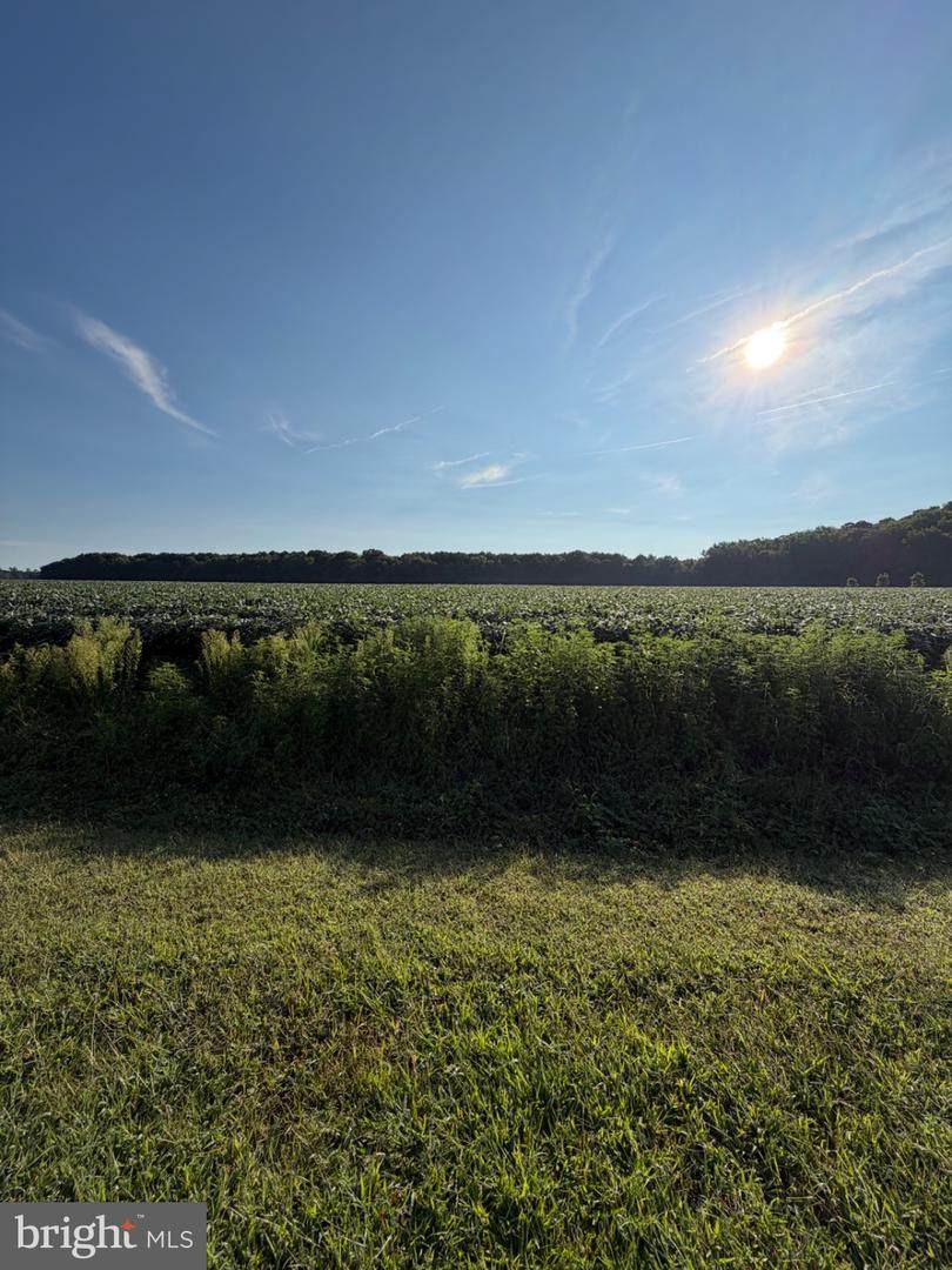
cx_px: 476
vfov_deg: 102.1
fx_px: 513
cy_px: 635
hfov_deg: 85.7
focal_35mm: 14
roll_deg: -0.9
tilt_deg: -6.1
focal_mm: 2.22
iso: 20
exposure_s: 1/1431
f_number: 2.2
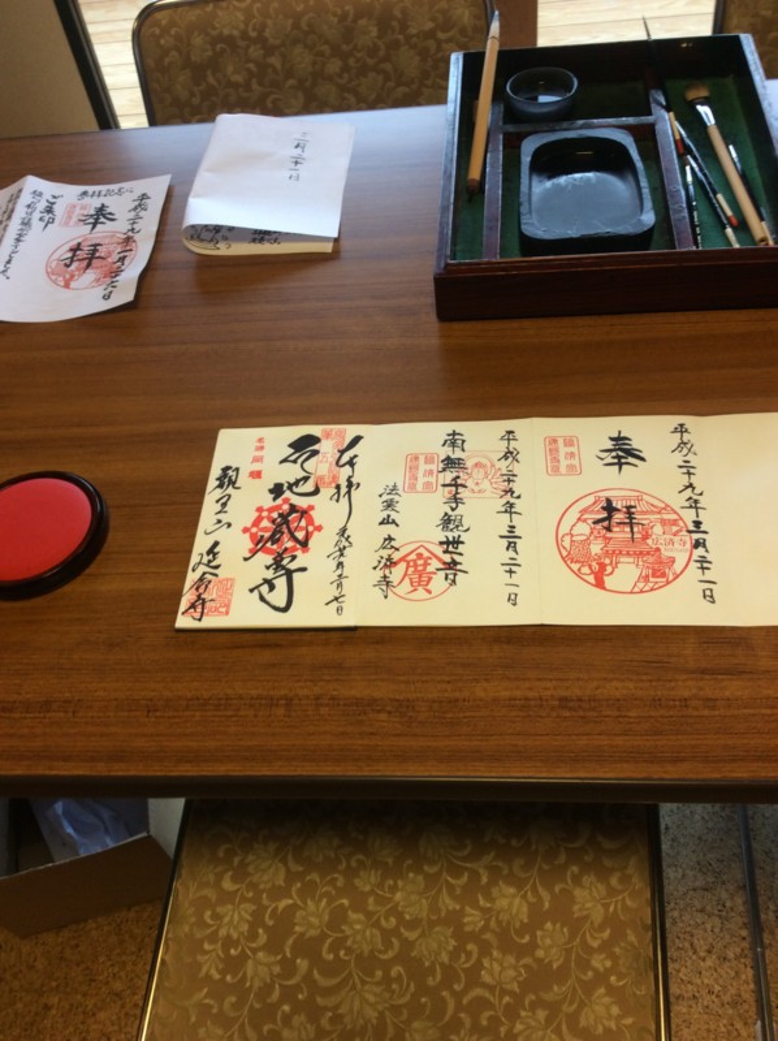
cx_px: 389
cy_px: 520
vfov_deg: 56.9
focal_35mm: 32
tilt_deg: -52.0
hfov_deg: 44.1
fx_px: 961
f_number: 2.4
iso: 40
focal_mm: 3.3
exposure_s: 1/24
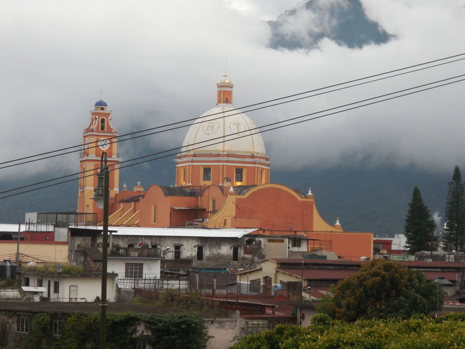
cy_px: 174
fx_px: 1249
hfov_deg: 21.1
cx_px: 232
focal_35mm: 93
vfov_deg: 15.9
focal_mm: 16.5
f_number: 4.6
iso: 250
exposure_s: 1/60
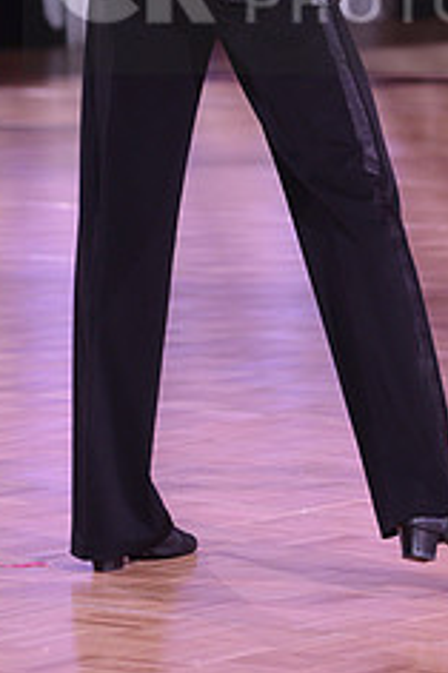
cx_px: 418
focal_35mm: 357
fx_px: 6673
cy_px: -20
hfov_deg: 3.8
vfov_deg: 5.8
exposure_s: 1/250
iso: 1600
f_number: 5
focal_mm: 145
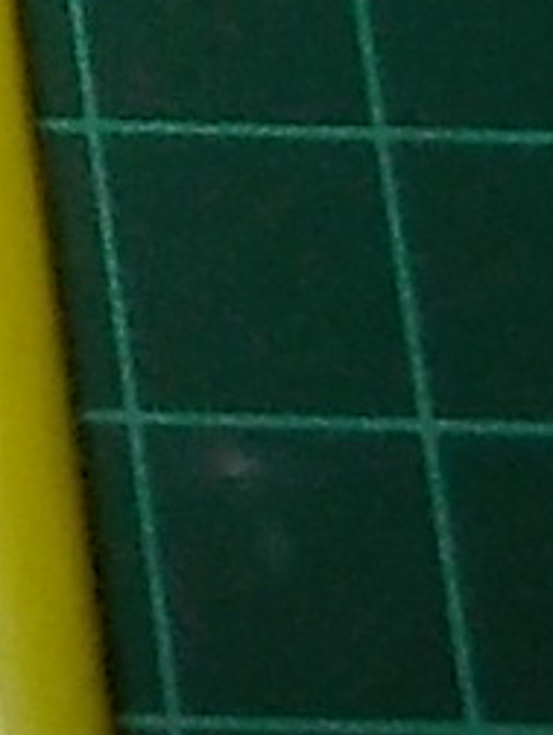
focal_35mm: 262
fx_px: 5567
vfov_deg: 6.9
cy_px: -1344
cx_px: -2054
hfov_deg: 4.8
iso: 200
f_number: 3.3
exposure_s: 1/30
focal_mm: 4.1
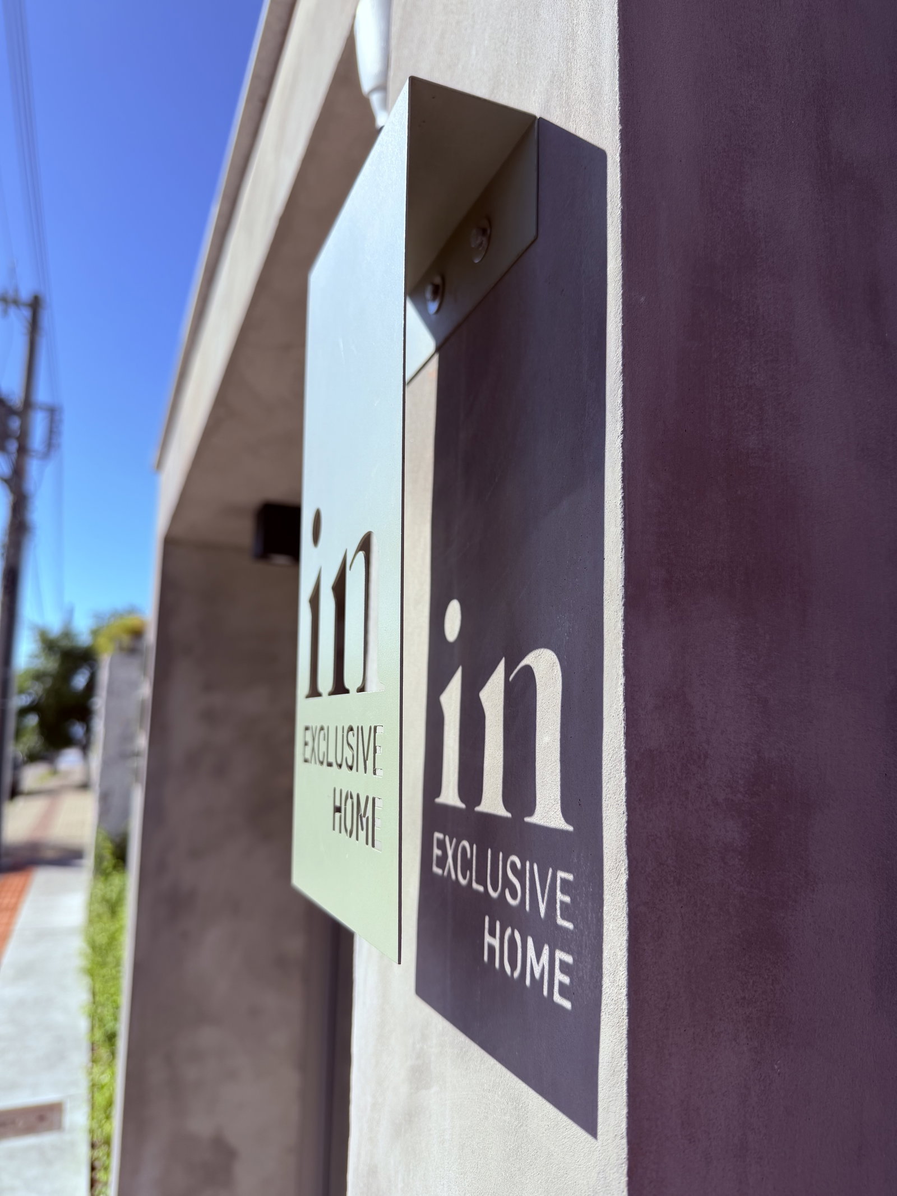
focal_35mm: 24
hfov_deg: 56.8
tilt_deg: +8.8
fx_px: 829
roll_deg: -1.8
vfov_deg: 71.6
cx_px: 448
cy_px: 598
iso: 100
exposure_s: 1/3425
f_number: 1.78
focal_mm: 6.76
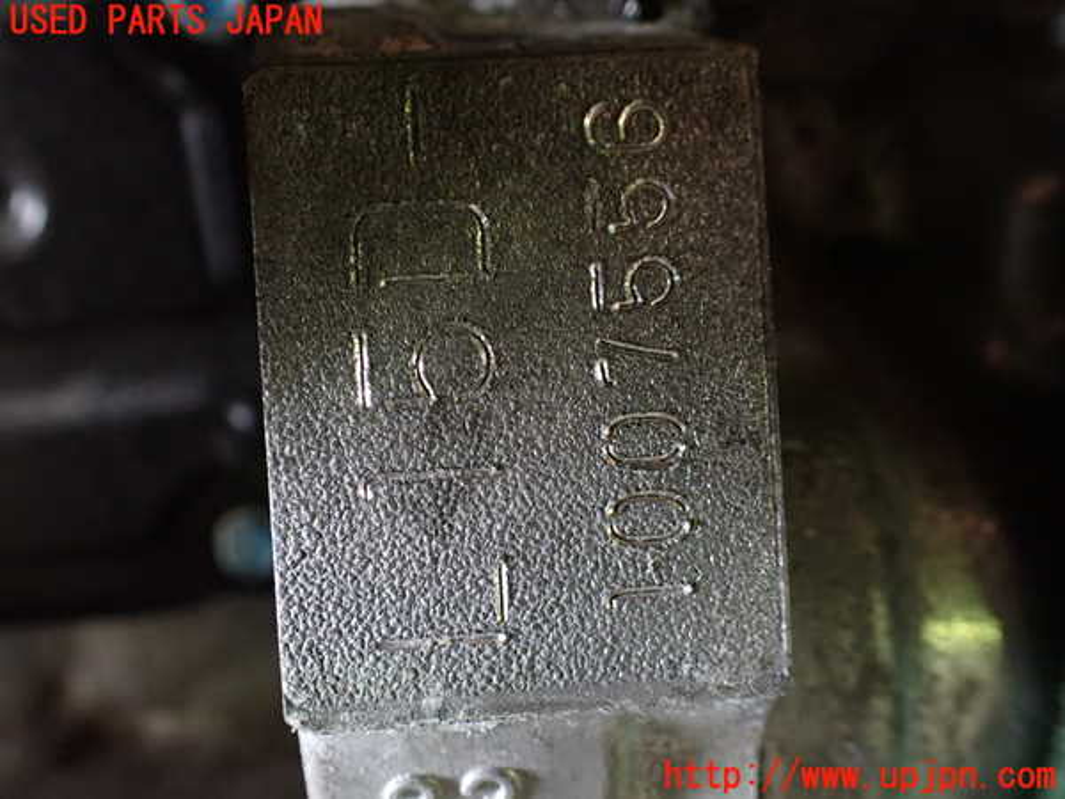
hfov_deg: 60.0
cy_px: 400
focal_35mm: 30
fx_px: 923
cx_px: 532
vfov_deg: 46.8
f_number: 2.3
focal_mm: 5.4
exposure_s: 1/30
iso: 800
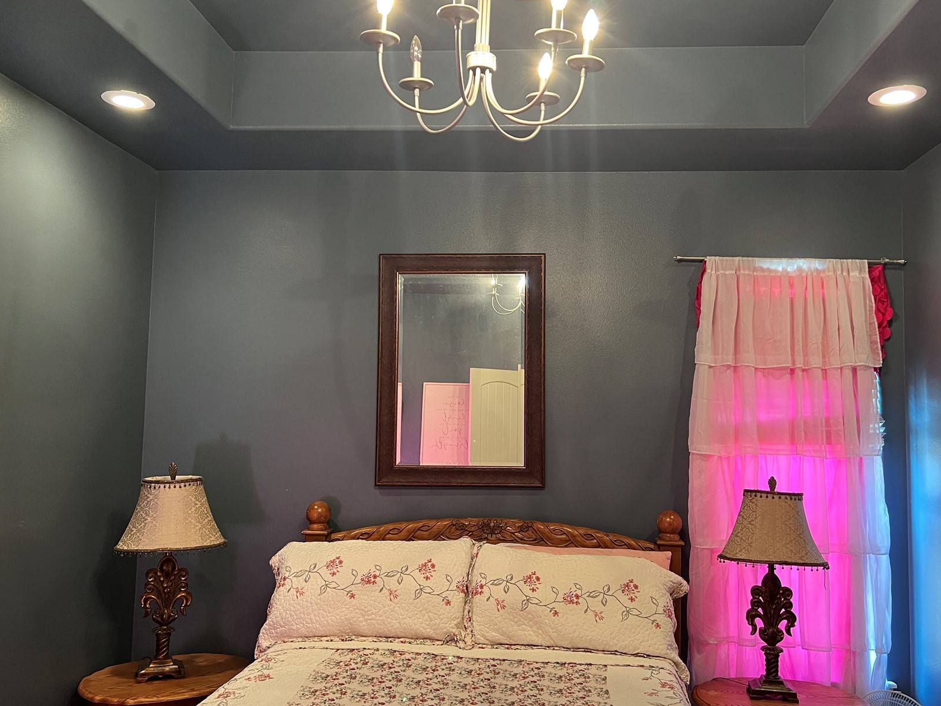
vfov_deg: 45.5
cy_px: 348
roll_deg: -1.4
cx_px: 493
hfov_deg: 58.3
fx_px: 843
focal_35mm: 31
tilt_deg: +4.3
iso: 160
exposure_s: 1/60
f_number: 1.5
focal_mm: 5.7
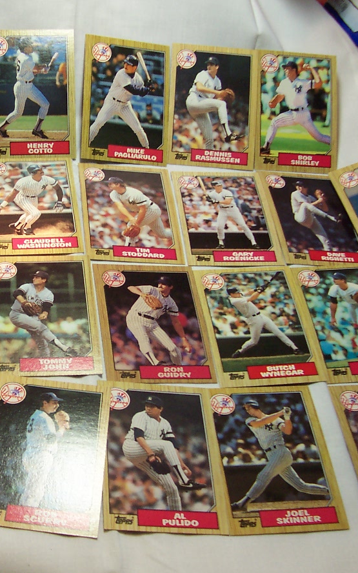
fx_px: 827
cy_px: 290
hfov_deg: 23.9
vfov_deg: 38.2
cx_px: 52
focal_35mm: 53
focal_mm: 5.6
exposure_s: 1/30
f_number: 2.8
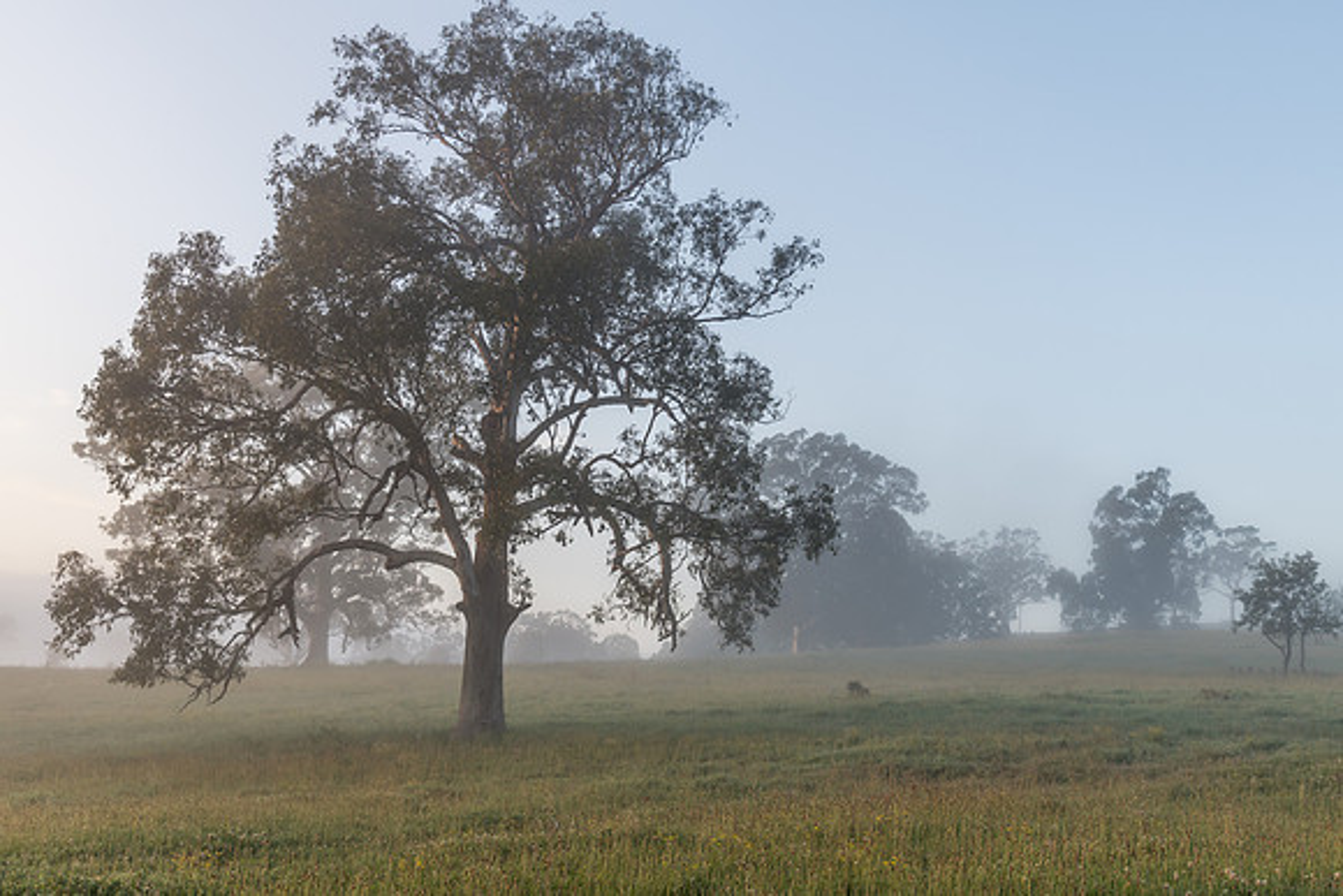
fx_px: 1433
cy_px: 529
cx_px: 694
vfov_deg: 34.6
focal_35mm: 38
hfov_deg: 50.2
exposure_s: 1/40
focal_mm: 32
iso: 125
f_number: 8
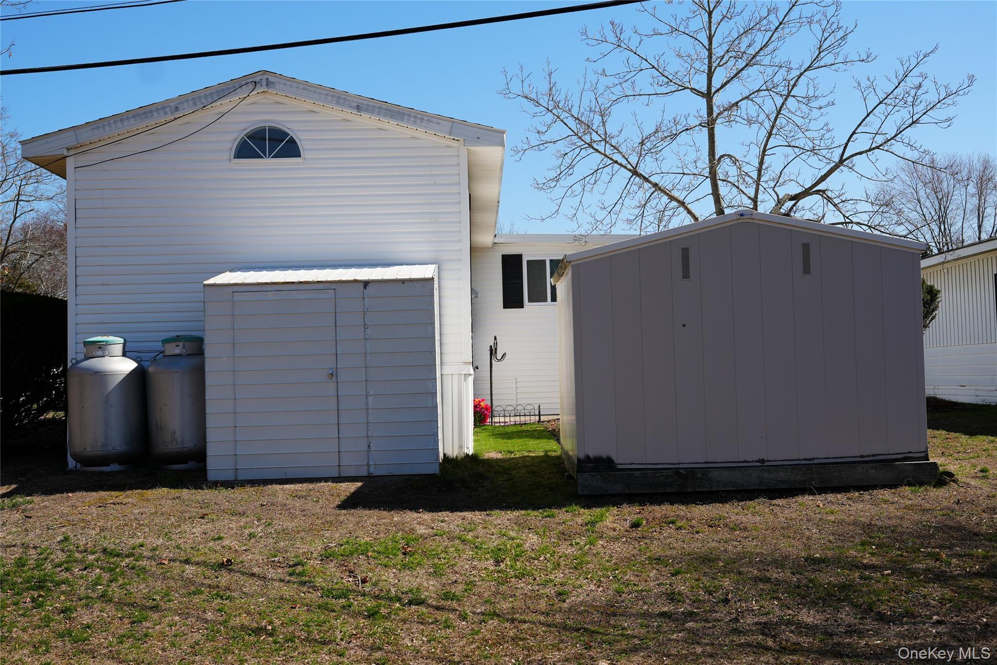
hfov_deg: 46.7
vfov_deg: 32.1
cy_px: 332
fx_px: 1155
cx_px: 498
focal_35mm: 42
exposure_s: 1/640
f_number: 5
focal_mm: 27.8
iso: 100
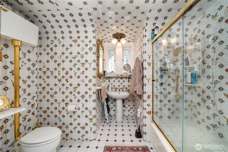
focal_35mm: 12
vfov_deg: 90.0
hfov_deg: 112.6
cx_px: 114
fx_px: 76
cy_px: 76
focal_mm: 12
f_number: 6.3
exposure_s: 1/25
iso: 1000
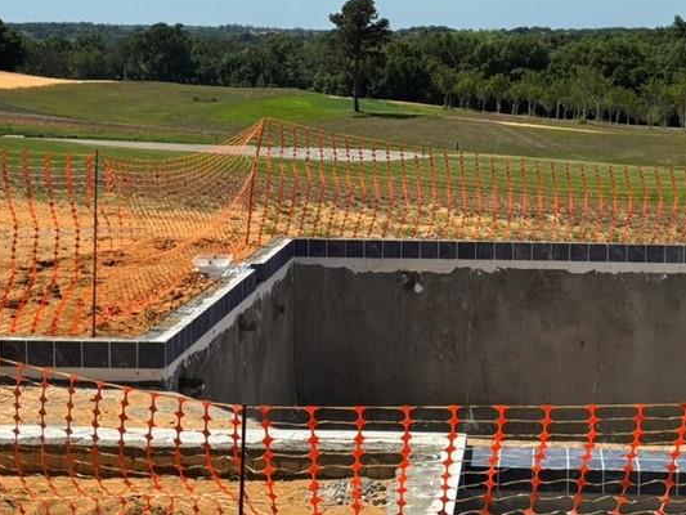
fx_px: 1546
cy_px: 187
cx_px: 448
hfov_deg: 24.9
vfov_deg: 18.9
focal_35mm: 78
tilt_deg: -5.8
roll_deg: -0.5
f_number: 1.6
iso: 50
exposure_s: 1/4854
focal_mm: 5.96
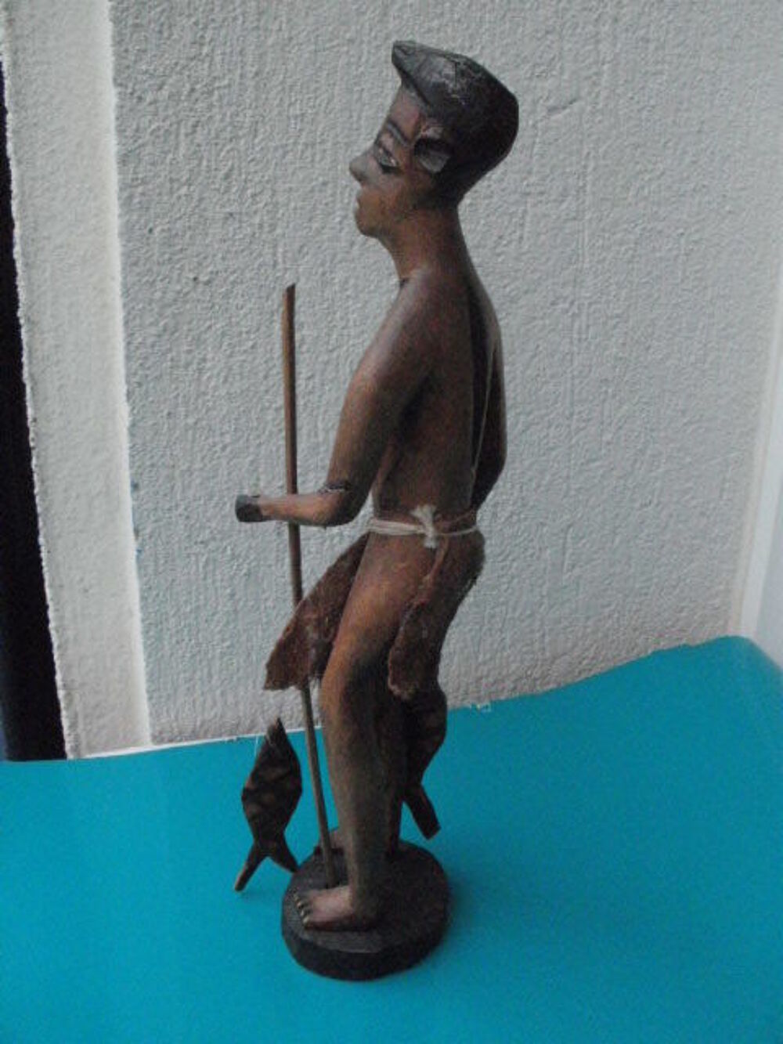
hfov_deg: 39.7
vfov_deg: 51.4
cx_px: 392
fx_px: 1086
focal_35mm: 36
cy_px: 522
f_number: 5.6
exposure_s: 1/125
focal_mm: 6.3
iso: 800
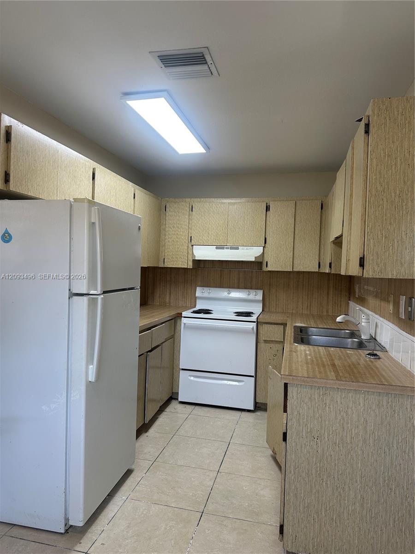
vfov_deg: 71.6
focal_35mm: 24
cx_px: 208
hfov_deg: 56.8
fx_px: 384
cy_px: 277
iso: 100
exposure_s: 1/120
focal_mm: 6.86
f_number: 1.78
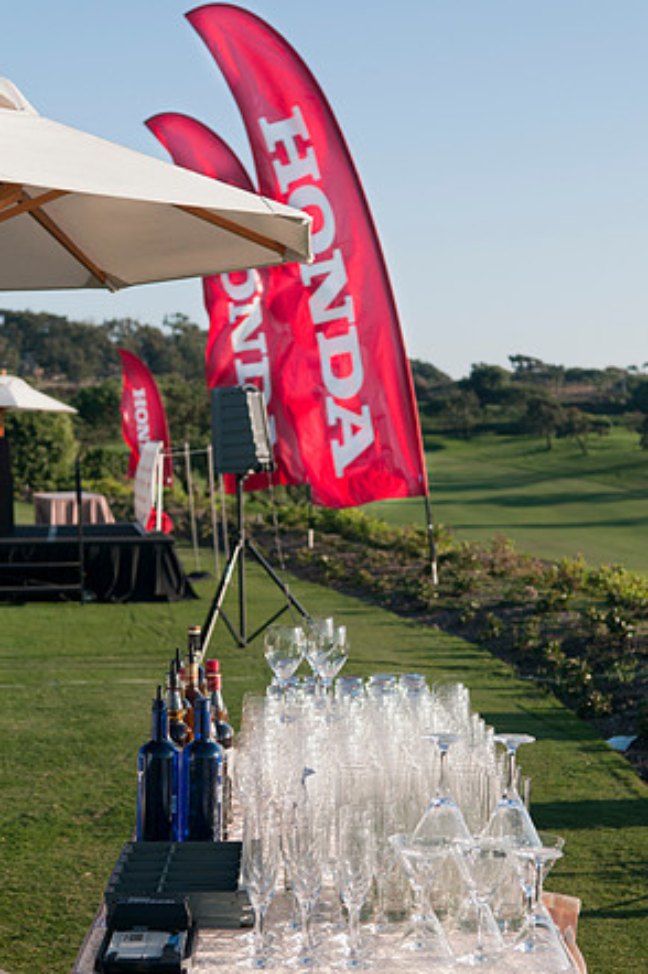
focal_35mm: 58
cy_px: 487
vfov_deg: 34.5
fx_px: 1568
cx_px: 325
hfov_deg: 23.3
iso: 200
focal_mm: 38
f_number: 4
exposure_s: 1/1000
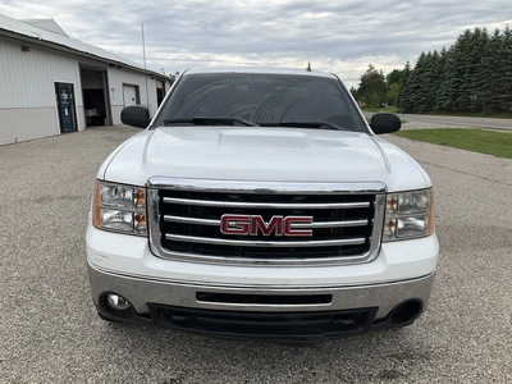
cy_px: 192
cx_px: 256
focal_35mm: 29
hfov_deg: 61.7
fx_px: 429
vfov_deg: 48.2
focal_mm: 3
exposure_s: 1/1121
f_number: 1.8
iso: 25
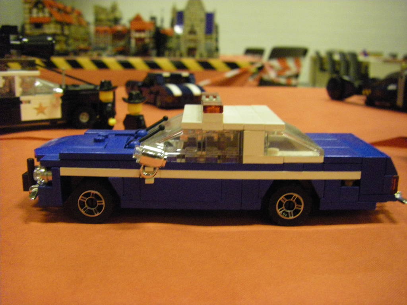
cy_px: 152
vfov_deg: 37.7
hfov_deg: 49.0
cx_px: 204
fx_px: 447
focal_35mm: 38
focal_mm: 6.3
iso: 800
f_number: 3.5
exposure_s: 1/25
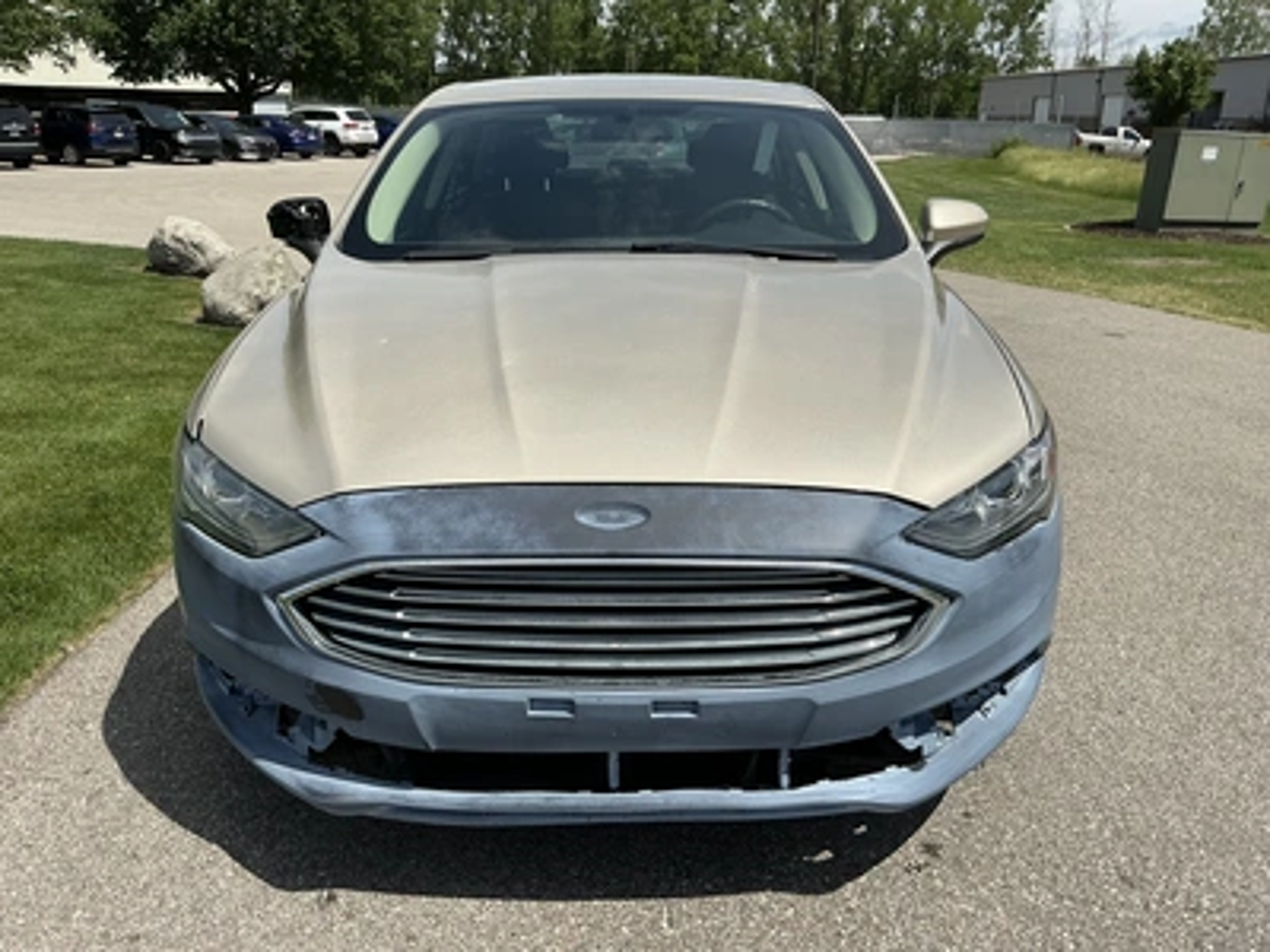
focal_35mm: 28
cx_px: 635
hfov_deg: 63.4
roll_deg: -0.4
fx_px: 1027
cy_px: 476
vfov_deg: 49.7
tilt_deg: -17.1
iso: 25
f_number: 1.8
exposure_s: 1/2959
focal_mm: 3
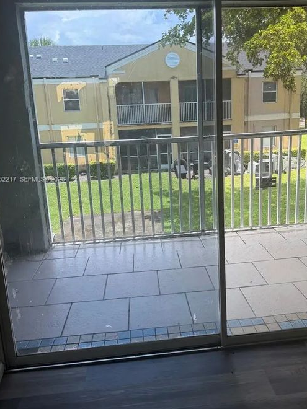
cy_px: 180
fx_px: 367
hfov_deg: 45.2
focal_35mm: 31
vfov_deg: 58.2
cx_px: 182
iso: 100
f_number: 1.78
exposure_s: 1/943
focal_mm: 6.76
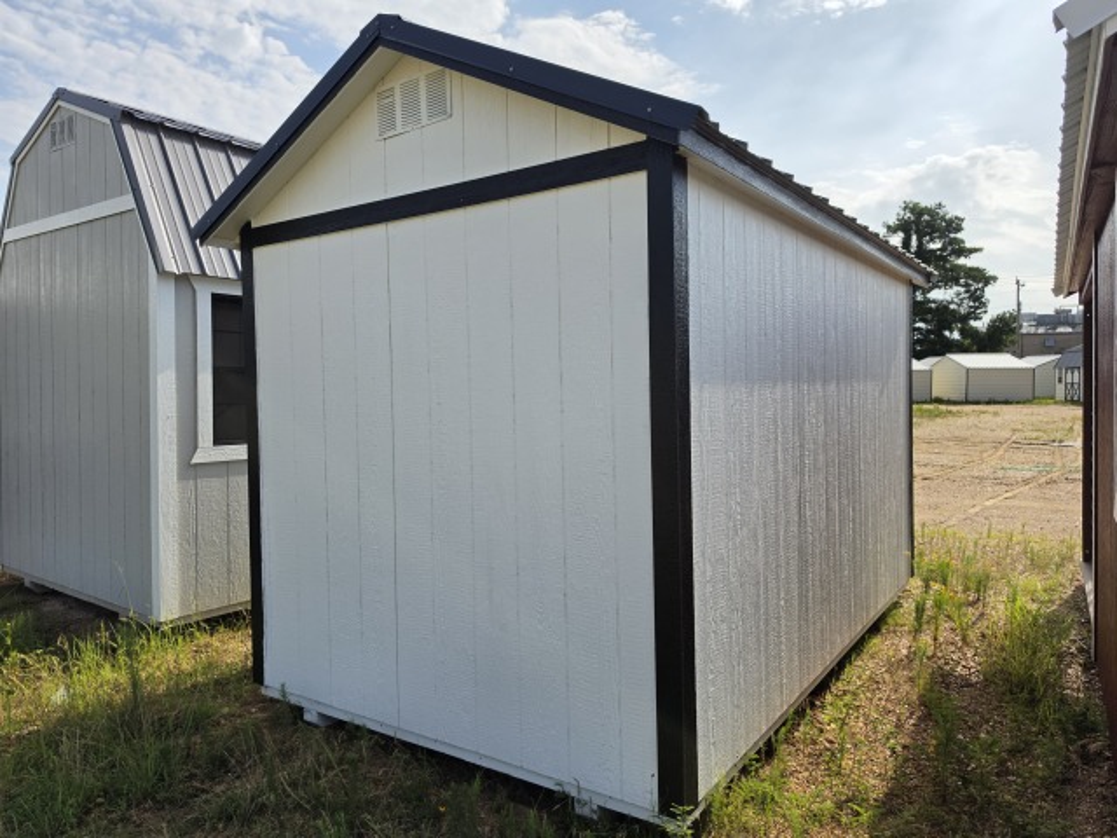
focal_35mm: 23
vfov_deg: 58.9
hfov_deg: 73.9
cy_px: 419
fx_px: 742
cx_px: 558
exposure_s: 1/7939
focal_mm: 6.5
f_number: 1.4
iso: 40
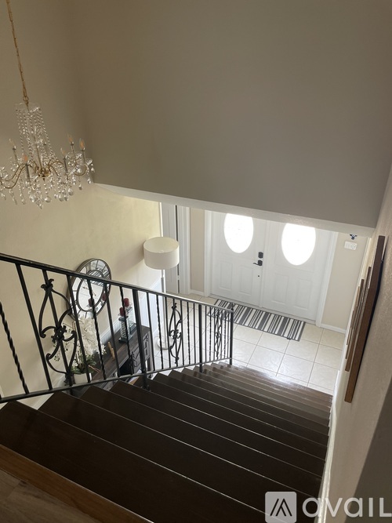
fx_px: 393
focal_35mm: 26
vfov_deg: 67.3
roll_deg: +0.0
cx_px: 196
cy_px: 262
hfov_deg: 53.0
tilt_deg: -29.3
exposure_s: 1/60
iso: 100
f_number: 1.6
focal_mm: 4.2
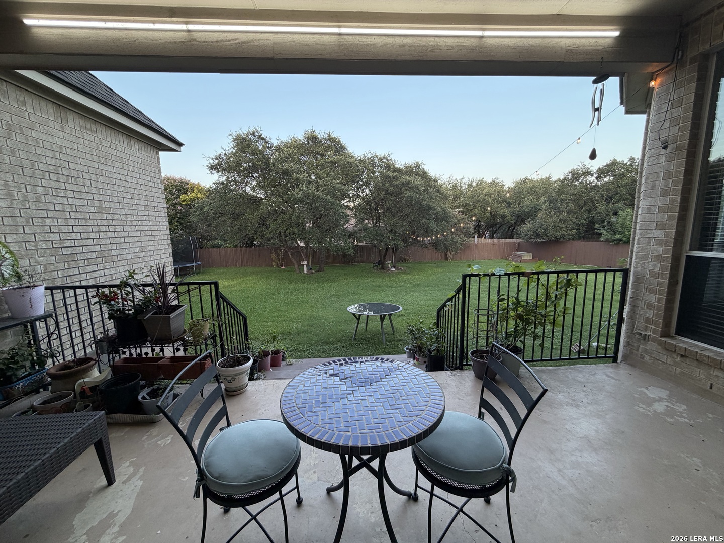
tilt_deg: -8.9
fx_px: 293
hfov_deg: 102.1
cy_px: 272
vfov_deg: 85.7
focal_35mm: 14
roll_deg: +1.4
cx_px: 362
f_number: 2.2
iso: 100
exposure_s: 1/120
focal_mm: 2.22
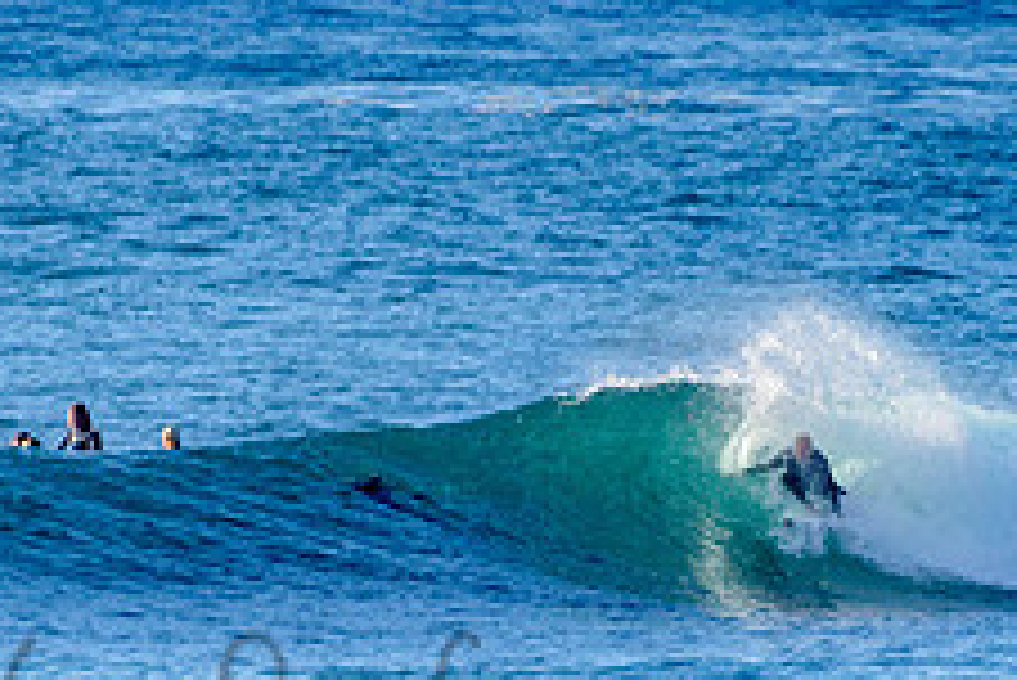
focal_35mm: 1572
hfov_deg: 1.3
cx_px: 709
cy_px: 536
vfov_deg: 0.9
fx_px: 44436
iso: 280
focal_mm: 500
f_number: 5.6
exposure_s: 1/2000
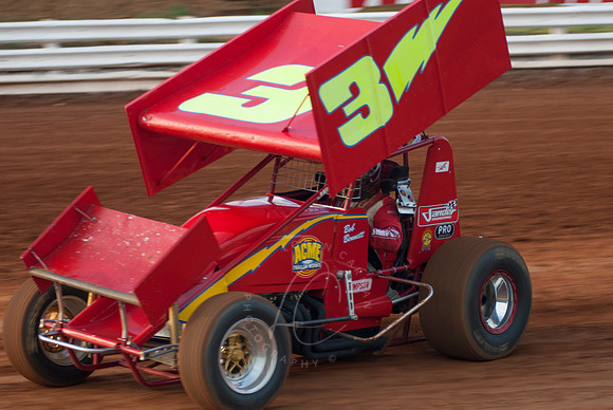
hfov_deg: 17.0
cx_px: 306
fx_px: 2045
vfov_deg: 11.4
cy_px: 205
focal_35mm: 120
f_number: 2.8
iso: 250
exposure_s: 1/500
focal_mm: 80
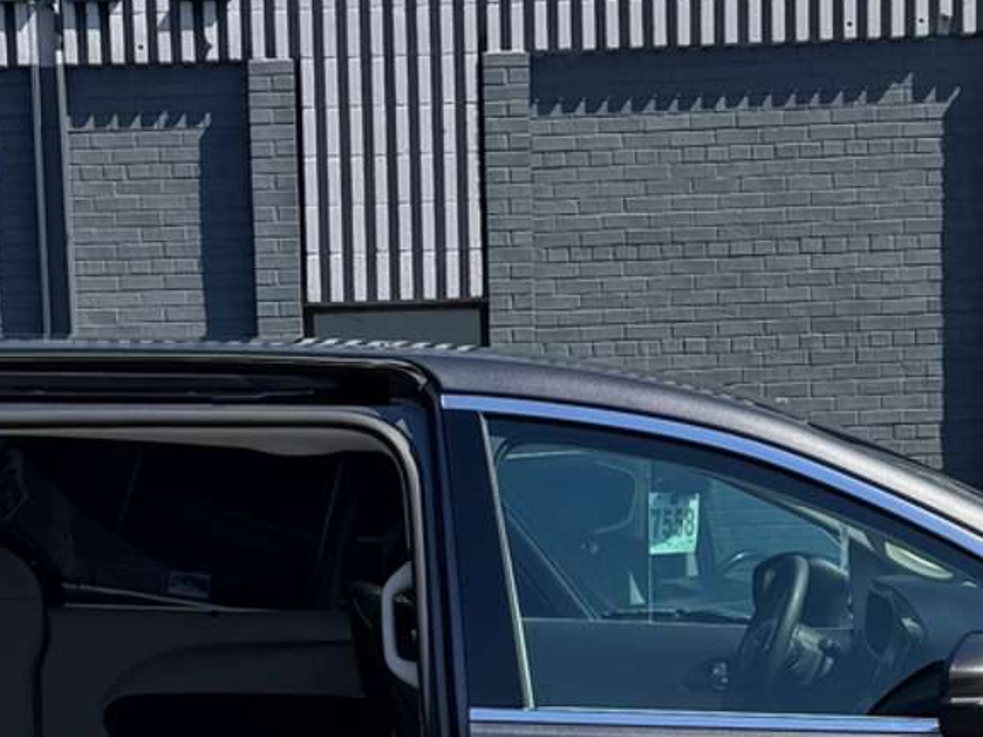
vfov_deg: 17.5
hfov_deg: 24.4
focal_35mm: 80
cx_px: 416
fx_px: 2272
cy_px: 889
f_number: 1.78
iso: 80
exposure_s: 1/2506
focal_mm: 6.76
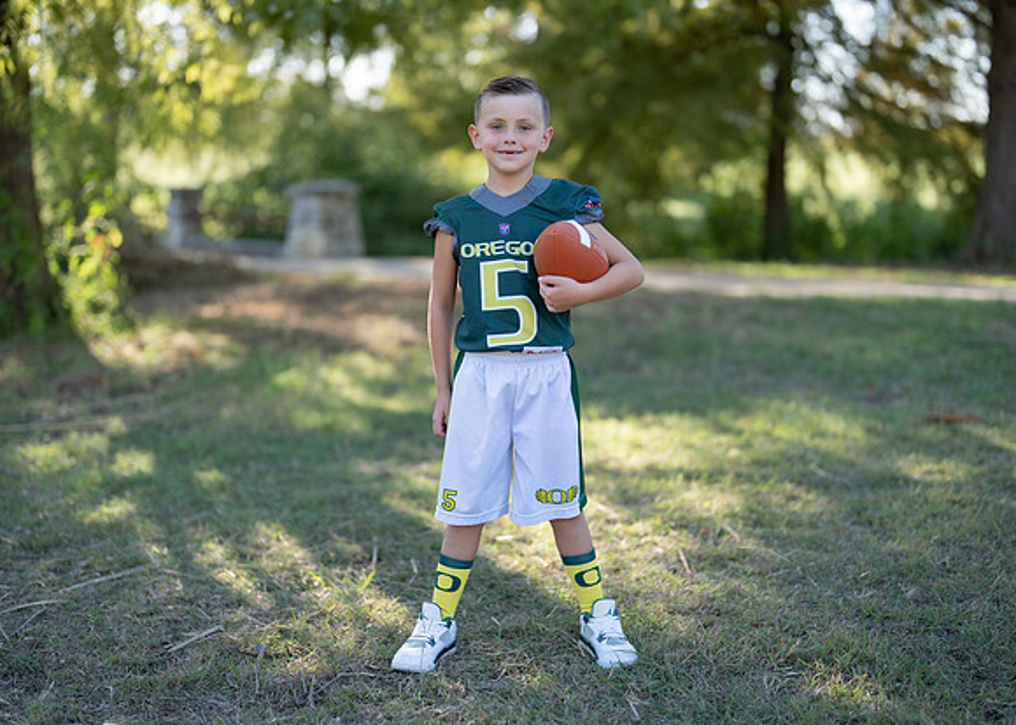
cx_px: 508
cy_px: 362
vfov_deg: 27.0
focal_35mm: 52
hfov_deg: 37.2
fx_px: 1511
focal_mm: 50
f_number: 1.2
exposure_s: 1/1250
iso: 100
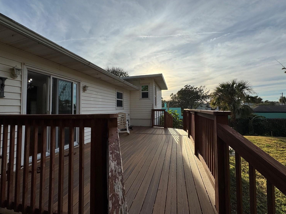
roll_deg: +2.5
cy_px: 103
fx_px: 124
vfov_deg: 81.7
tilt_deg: +2.9
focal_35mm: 15
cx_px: 139
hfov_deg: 98.1
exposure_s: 1/2415
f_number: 2.2
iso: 40
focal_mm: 2.22
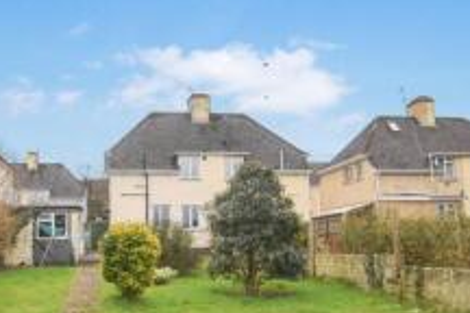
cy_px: 231
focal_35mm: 33
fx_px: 431
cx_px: 152
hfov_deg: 55.9
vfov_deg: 39.0
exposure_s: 1/200
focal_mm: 10
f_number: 7.1
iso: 100
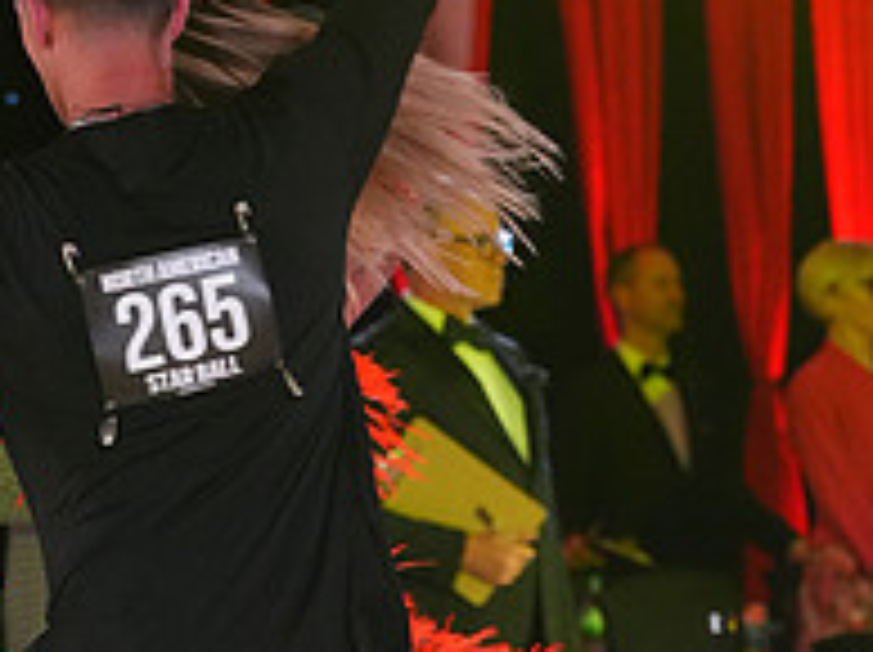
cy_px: 1012
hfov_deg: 4.9
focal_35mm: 406
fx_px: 10226
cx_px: 205
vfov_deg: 3.6
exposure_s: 1/250
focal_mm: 141
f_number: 5.6
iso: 5000
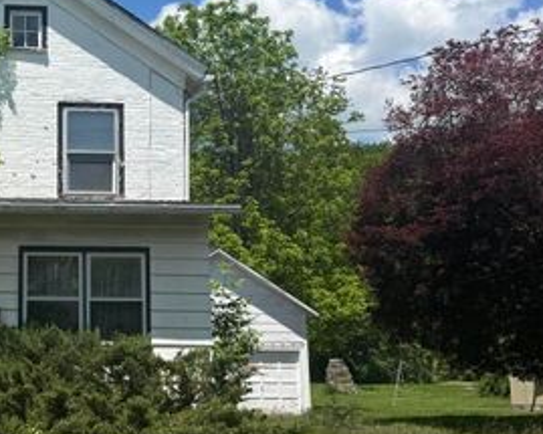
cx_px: 46
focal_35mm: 58
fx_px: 932
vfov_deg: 26.2
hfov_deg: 30.9
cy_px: 227
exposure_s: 1/4049
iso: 80
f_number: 1.78
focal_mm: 6.76
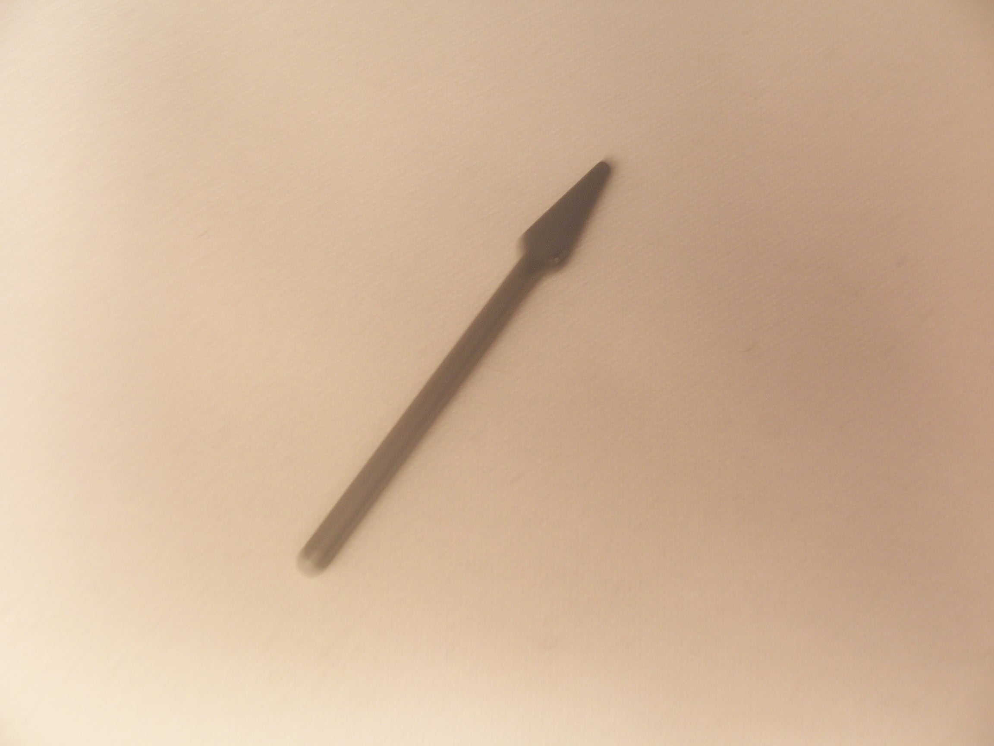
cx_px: 497
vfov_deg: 40.7
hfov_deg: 52.6
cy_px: 373
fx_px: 1005
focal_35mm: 35
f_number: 2.8
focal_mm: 6
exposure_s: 1/30
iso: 80
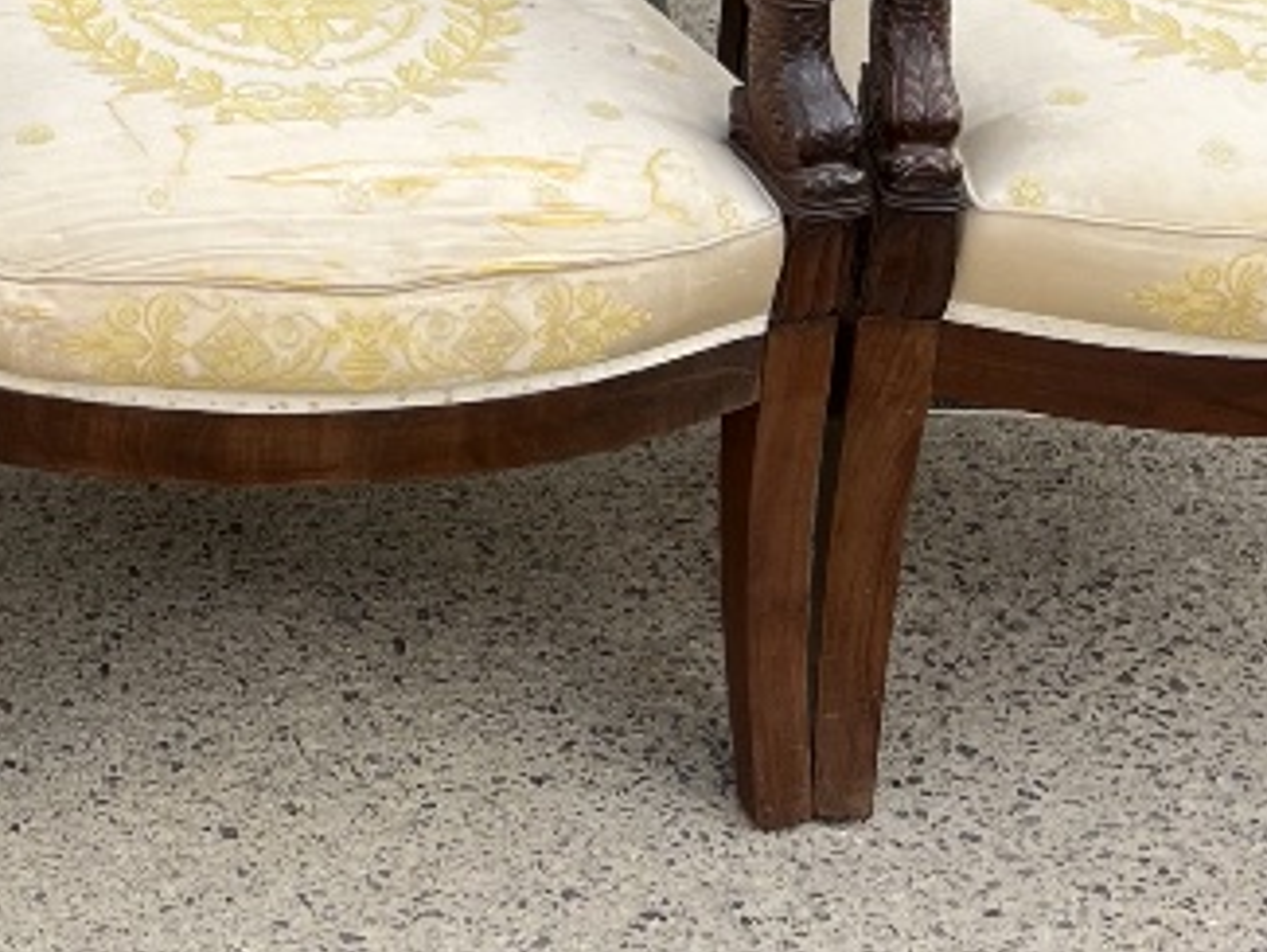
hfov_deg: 19.3
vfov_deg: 14.3
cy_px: -523
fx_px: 3515
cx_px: -238
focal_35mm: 96
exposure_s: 1/1252
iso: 50
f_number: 1.6
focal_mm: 5.1
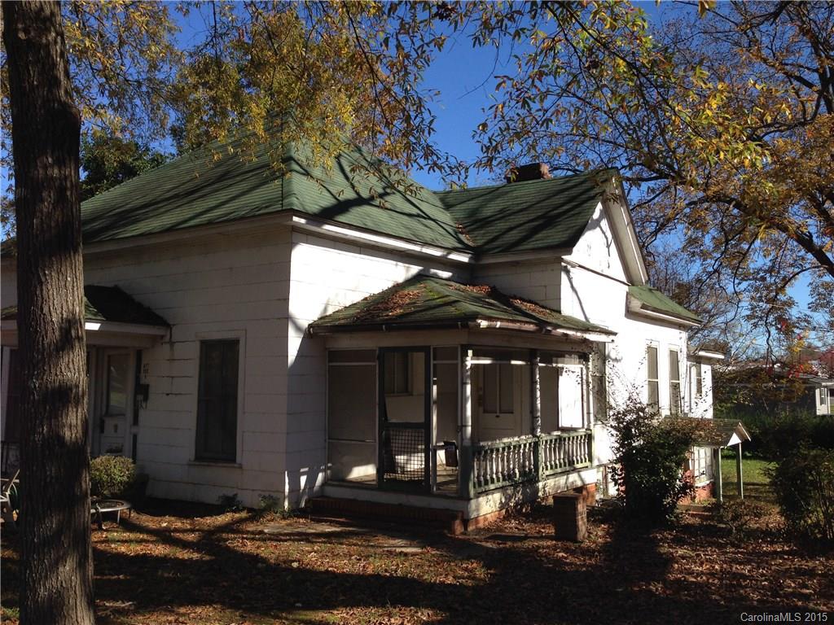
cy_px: 312
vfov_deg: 42.9
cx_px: 417
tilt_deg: +5.1
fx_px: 795
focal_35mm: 33
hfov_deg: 55.4
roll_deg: +0.7
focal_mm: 4.12
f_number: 2.4
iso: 50
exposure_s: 1/1106
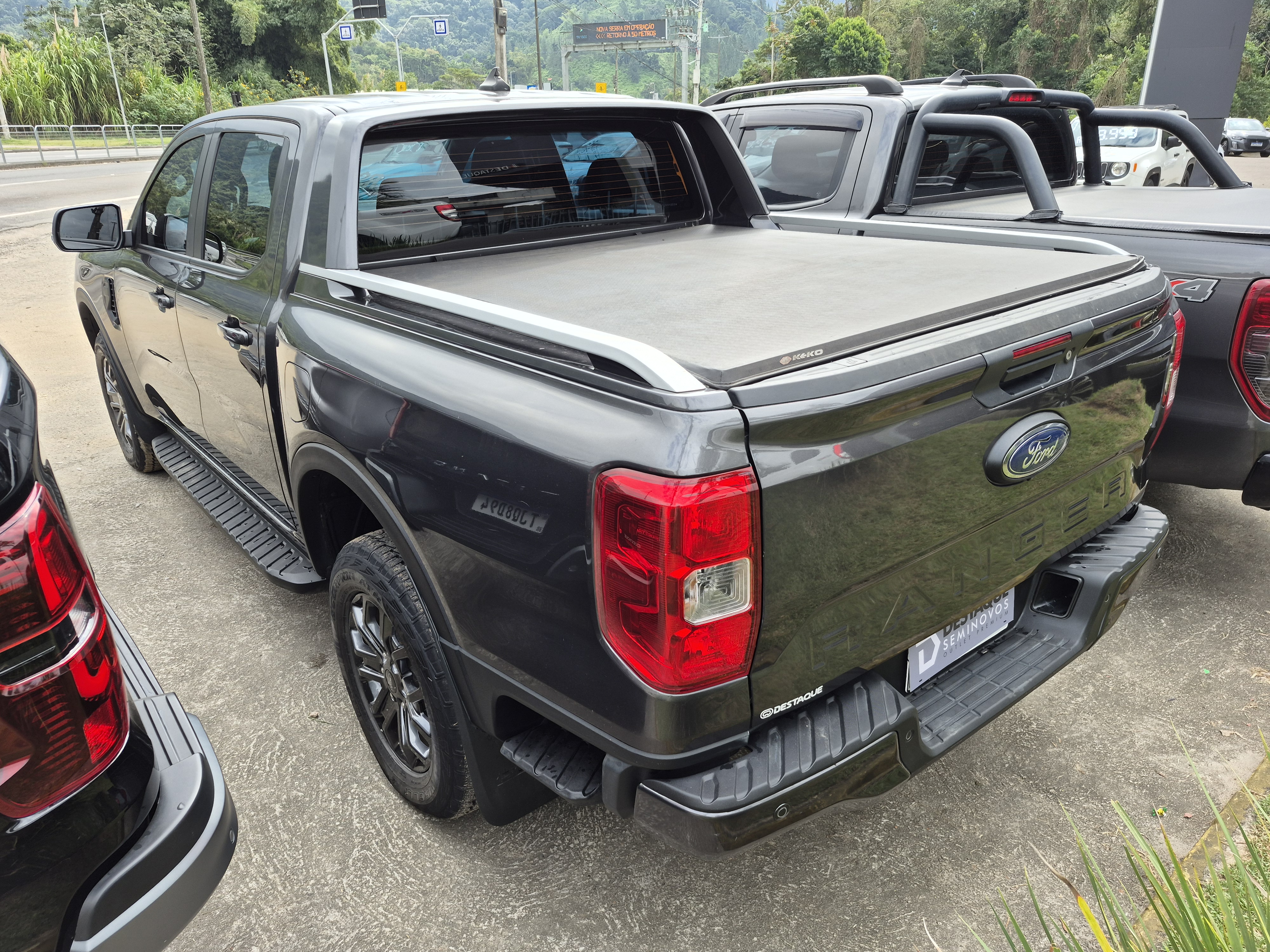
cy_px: 476
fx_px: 844
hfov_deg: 73.9
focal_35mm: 23
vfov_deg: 58.9
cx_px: 635
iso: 25
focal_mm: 5.4
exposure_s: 1/391
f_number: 1.8
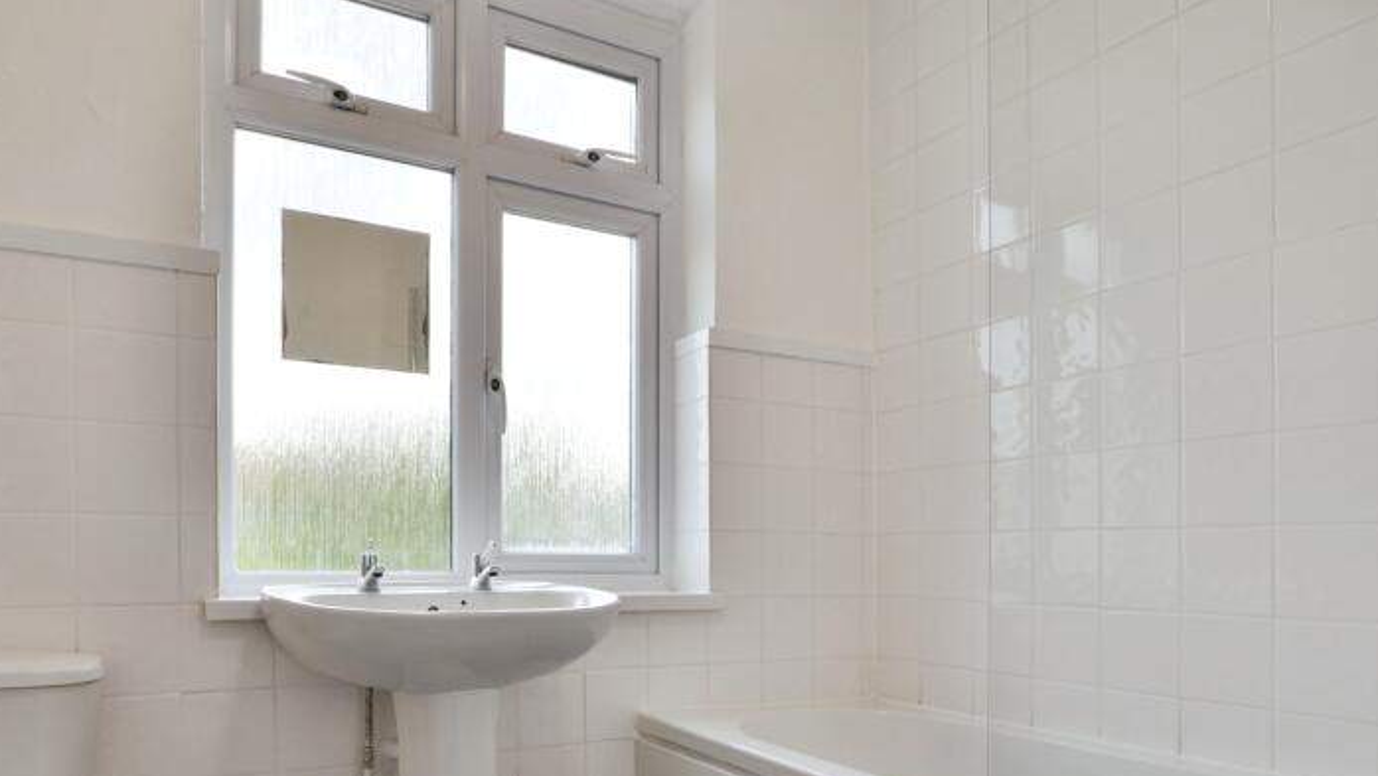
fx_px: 841
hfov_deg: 78.4
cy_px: 560
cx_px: 618
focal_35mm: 23
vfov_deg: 48.1
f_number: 6.3
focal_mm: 10
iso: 160
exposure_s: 1/160
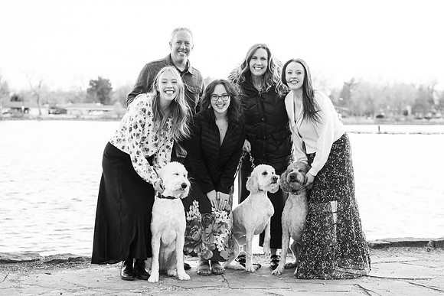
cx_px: 222
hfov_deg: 28.8
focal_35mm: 70
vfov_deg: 19.5
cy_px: 148
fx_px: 863
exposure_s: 1/500
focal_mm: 70
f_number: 4
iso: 2000
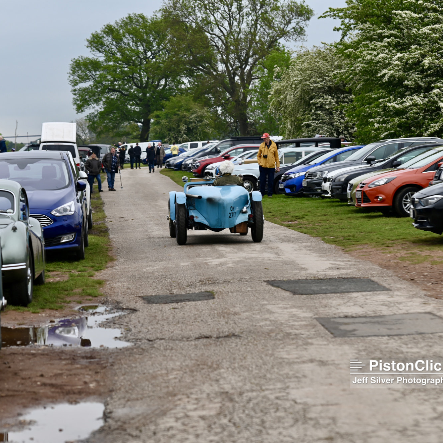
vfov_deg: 12.9
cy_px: 222
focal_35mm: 135
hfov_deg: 12.9
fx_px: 1955
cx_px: 182
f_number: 4.5
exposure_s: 1/400
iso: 100
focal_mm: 105
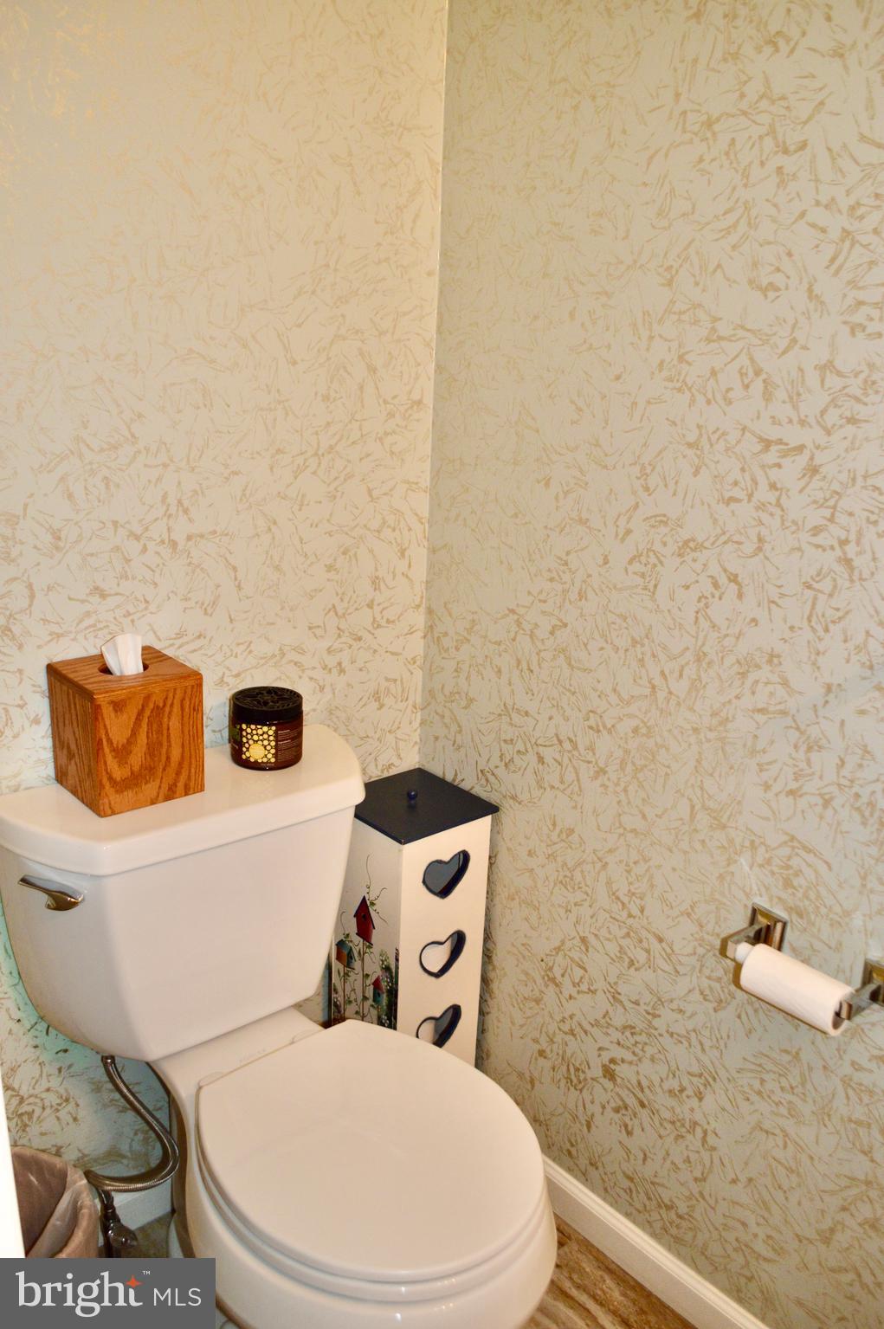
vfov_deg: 62.0
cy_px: 664
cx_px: 442
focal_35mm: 30
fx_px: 1107
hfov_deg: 43.5
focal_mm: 20
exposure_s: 1/60
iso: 720
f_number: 3.8
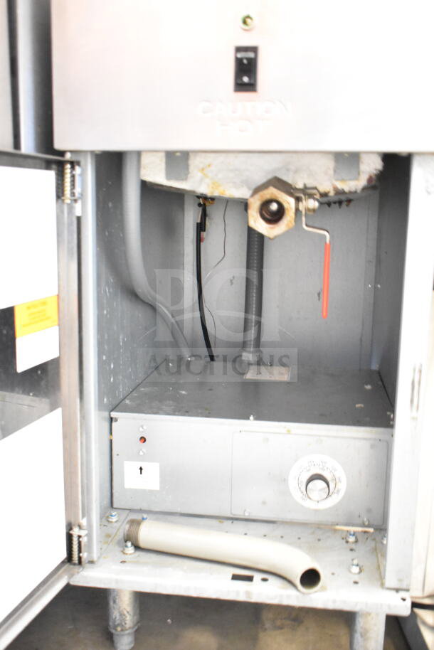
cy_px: 325
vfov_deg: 53.1
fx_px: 650
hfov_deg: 36.9
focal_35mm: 36
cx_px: 217
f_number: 4
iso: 8000
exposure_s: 1/40
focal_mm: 24
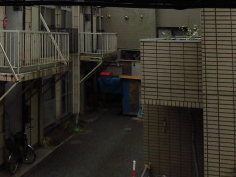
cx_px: -26
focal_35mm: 65
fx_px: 443
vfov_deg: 21.1
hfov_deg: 27.2
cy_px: -35
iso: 100
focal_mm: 4.3
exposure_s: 1/500
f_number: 3.1
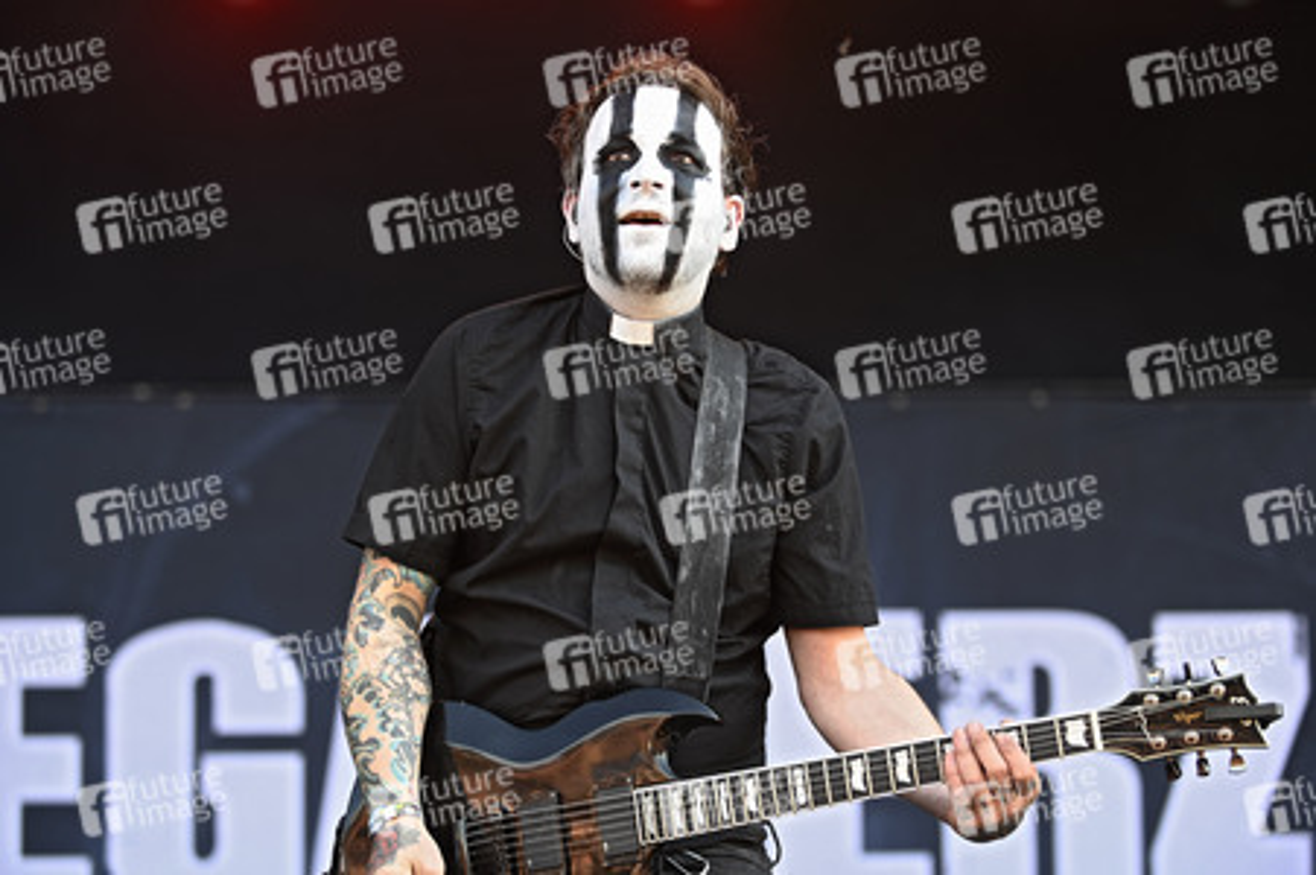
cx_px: 658
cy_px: 438
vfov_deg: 16.6
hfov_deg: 24.8
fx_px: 2995
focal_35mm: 82
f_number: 2.8
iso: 320
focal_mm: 82
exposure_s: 1/400
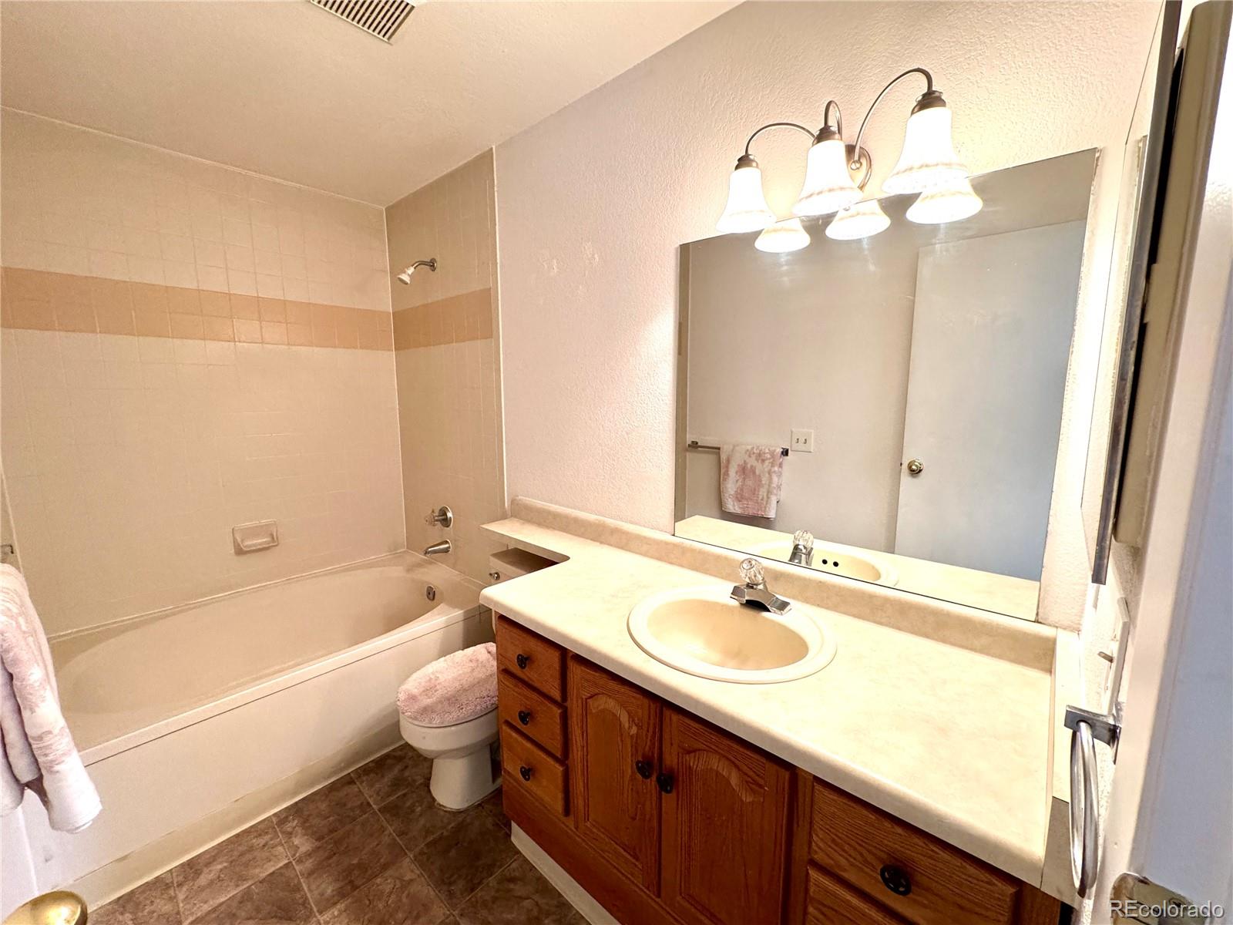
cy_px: 462
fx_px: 499
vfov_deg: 85.7
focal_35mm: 14
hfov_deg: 102.1
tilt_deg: -8.9
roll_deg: +0.1
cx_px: 616
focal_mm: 2.22
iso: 250
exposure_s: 1/120
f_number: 2.2
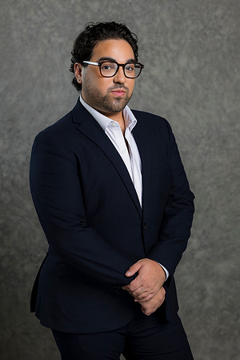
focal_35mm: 85
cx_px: 120
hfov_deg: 16.1
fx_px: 850
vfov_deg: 23.9
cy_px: 180
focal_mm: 85
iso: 125
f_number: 5
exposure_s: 1/200
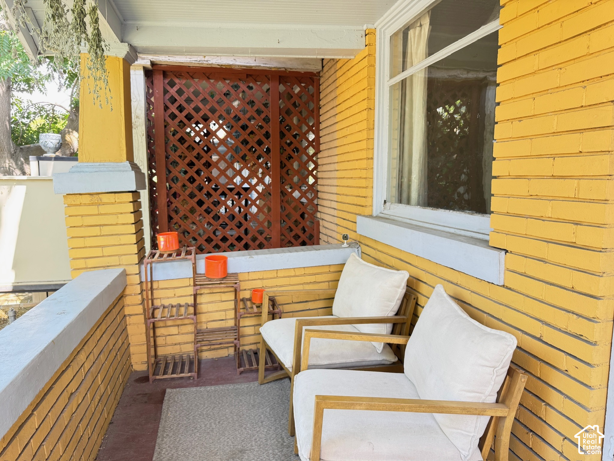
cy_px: 230
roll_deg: +0.3
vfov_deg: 56.8
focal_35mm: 24
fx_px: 426
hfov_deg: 71.6
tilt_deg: -7.8
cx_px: 307
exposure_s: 1/121
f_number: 1.78
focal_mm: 6.76
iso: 100
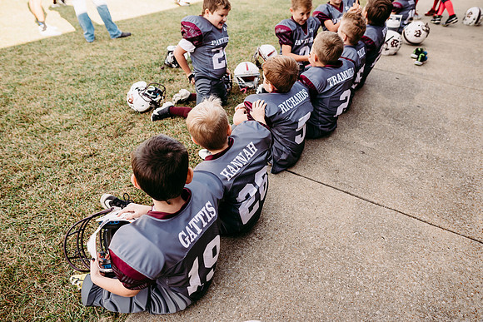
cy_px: 161
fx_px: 322
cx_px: 242
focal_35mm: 24
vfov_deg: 53.2
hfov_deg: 73.7
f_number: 3.5
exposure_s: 1/400
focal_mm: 24
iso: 160
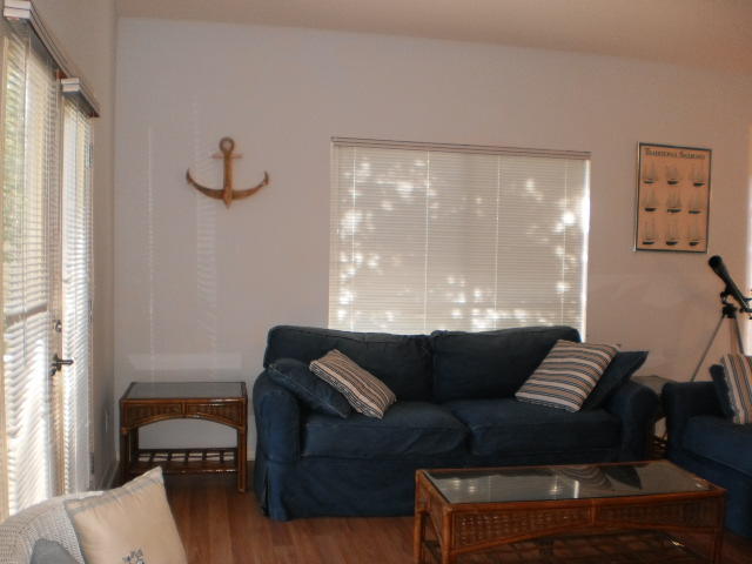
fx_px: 782
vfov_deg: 39.7
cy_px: 282
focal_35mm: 36
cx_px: 376
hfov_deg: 51.4
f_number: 3.1
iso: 125
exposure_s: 1/30
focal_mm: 6.3
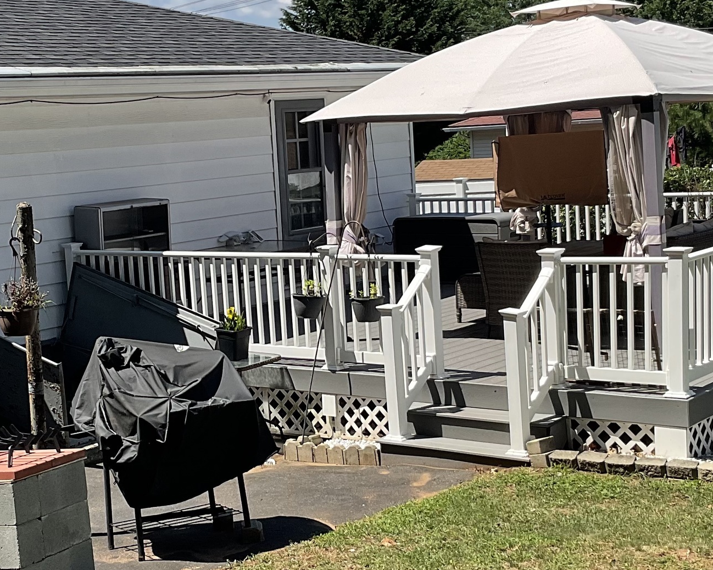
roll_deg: +4.2
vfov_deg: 22.8
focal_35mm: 67
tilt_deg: -6.5
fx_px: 1414
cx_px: 275
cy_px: 312
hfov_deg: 28.2
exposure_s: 1/1984
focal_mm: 3
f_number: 1.8
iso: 16
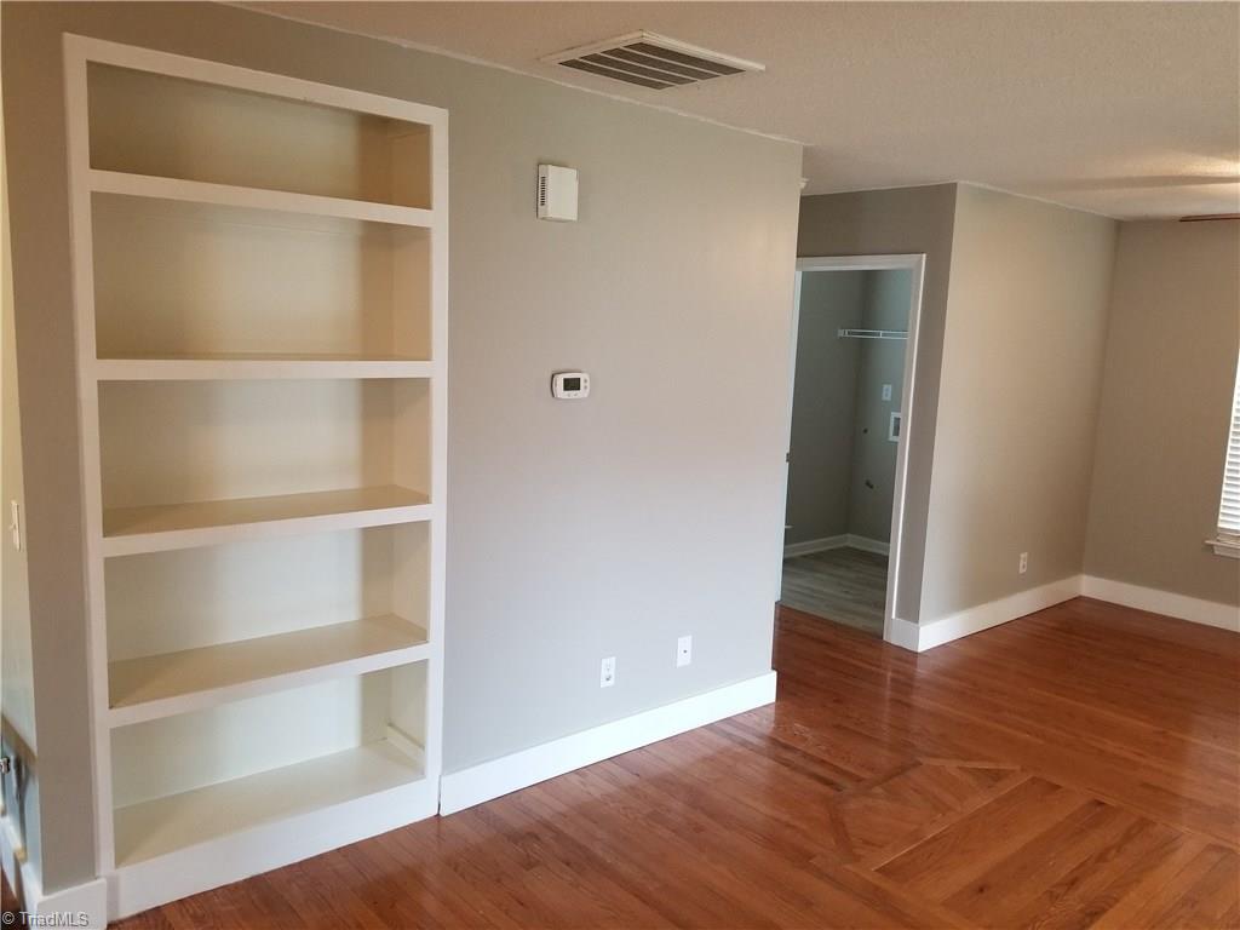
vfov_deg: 53.1
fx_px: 931
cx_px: 620
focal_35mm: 26
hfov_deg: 67.3
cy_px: 465
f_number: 1.7
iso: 200
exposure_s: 1/30
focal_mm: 4.3
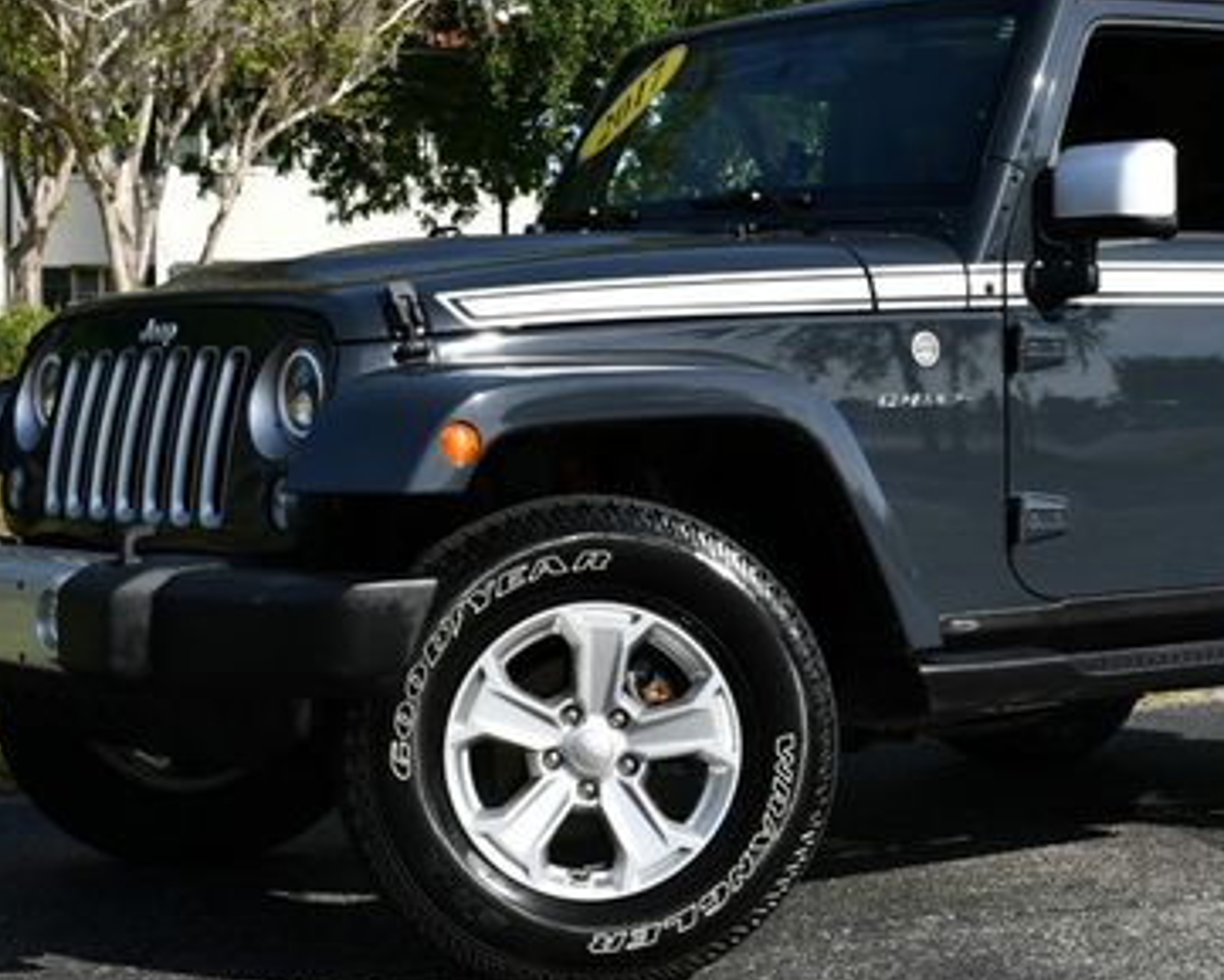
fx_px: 2899
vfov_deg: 19.2
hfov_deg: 23.7
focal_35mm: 80
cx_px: 831
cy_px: 420
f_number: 8
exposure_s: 1/250
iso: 110
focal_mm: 24
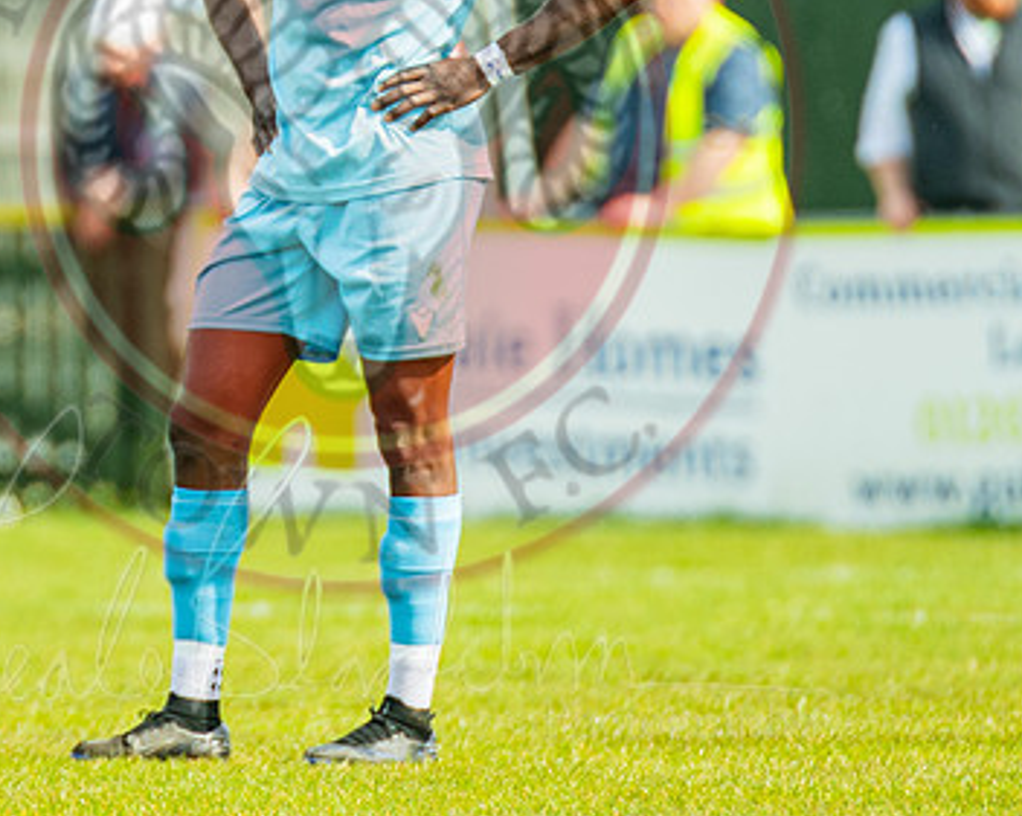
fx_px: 35783
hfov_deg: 1.6
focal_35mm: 1184
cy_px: 207
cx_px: 135
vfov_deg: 1.3
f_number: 4
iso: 400
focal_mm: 380
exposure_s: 1/1600
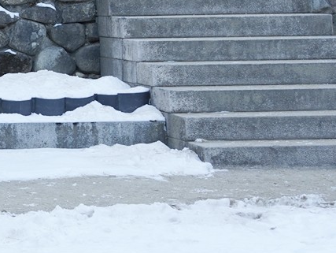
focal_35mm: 153
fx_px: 1486
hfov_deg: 11.8
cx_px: -292
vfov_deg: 9.4
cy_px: -146
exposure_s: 1/100
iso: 250
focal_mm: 34
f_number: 6.3
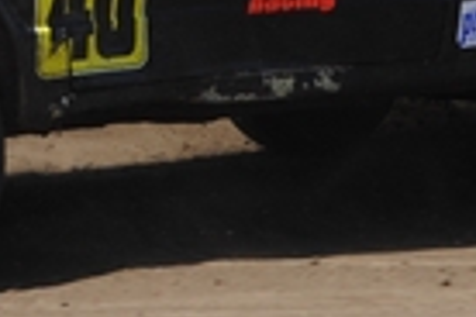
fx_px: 8290
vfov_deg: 2.2
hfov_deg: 3.3
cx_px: -66
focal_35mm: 627
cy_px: -241
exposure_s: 1/640
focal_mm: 90
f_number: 5.3
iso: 200
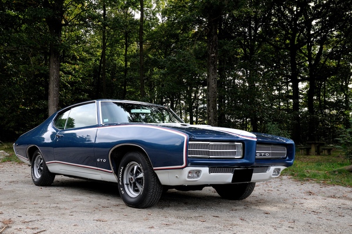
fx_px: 396
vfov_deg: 33.0
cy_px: 117
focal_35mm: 40
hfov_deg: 48.0
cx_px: 176
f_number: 9
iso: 400
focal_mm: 27
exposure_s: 1/320
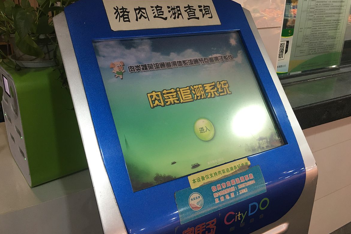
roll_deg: -0.4
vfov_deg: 42.2
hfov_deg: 60.3
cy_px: 100
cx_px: 175
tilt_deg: -19.2
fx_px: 302
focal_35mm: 31
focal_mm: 4.15
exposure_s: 1/33
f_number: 2.2
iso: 125
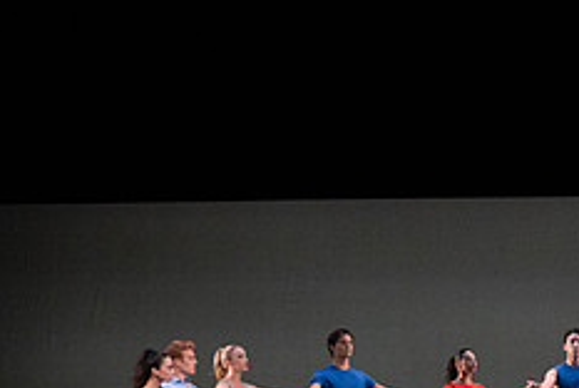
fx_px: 3366
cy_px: 255
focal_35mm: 209
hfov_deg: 9.7
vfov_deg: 6.6
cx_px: 639
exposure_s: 1/400
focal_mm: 84
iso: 8000
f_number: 8
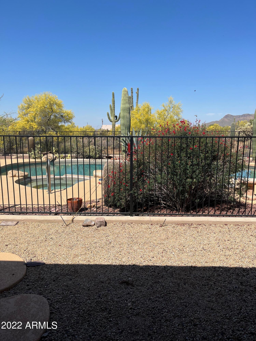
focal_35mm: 26
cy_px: 170
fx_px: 256
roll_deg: +0.0
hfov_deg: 53.1
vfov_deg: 67.3
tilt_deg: -9.4
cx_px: 128
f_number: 1.6
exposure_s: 1/4149
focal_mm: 5.1
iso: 50
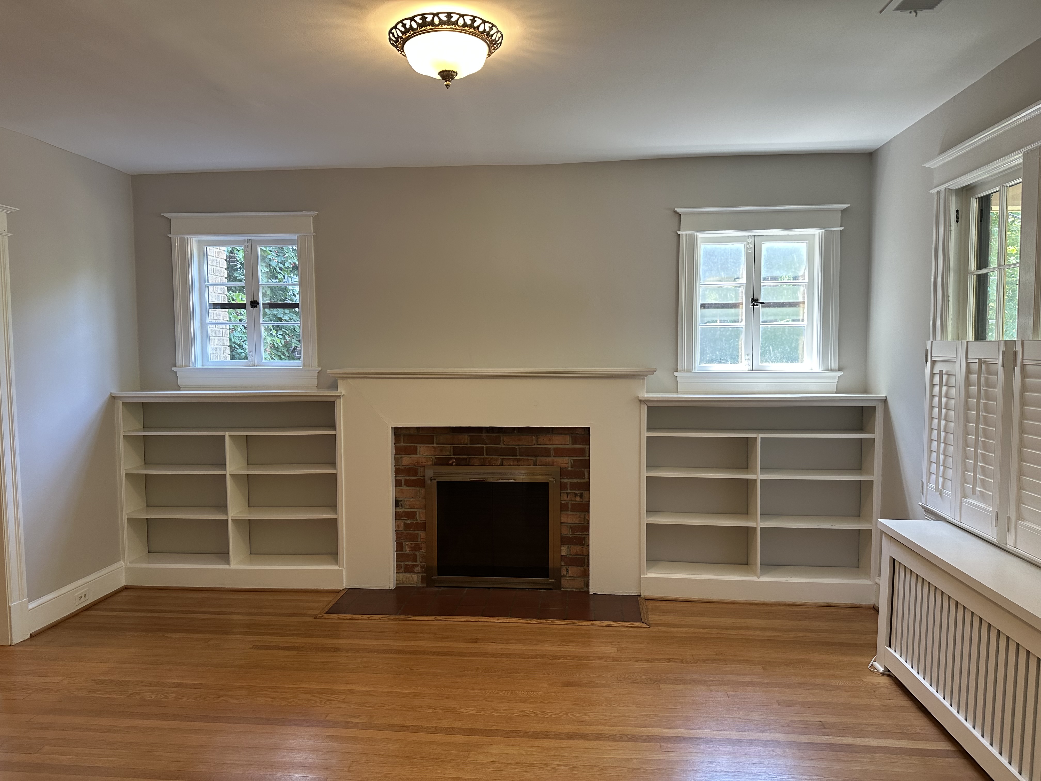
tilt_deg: -3.1
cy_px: 390
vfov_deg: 56.8
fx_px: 722
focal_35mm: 24
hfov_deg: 71.6
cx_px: 520
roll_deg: -0.7
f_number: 1.78
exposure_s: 1/120
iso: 160
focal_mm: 6.86
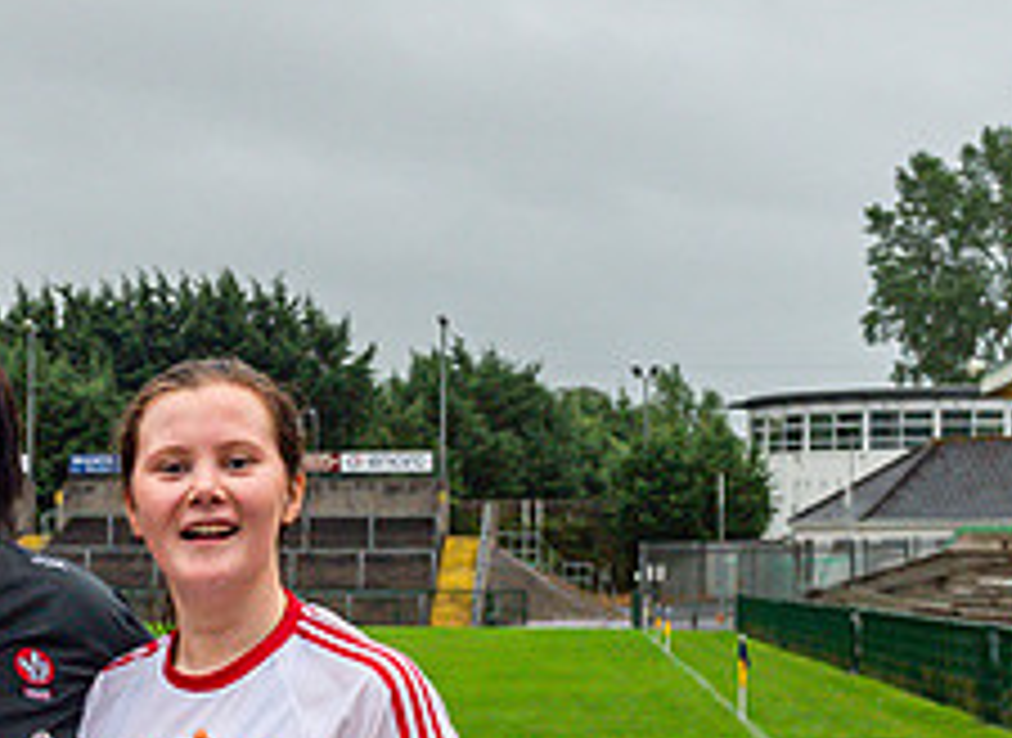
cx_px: 65
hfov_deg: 20.2
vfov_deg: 14.9
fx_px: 2778
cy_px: 723
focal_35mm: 96
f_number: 4.5
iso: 1600
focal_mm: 29
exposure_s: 1/100
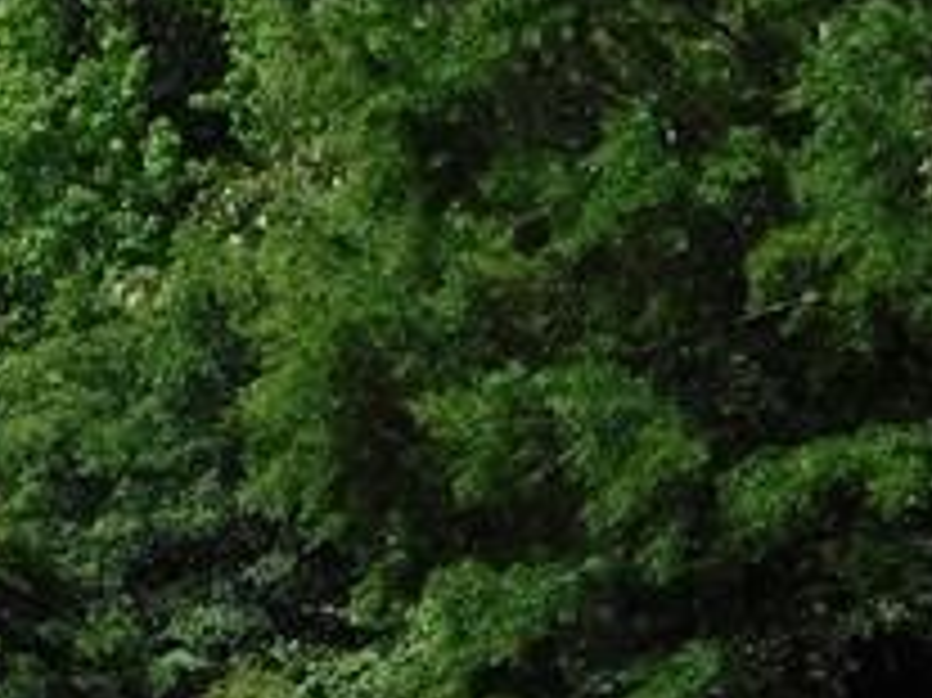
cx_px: 81
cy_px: 707
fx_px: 4790
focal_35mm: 178
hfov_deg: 11.0
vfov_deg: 8.3
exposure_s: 1/1250
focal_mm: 6.3
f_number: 3.5
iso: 125
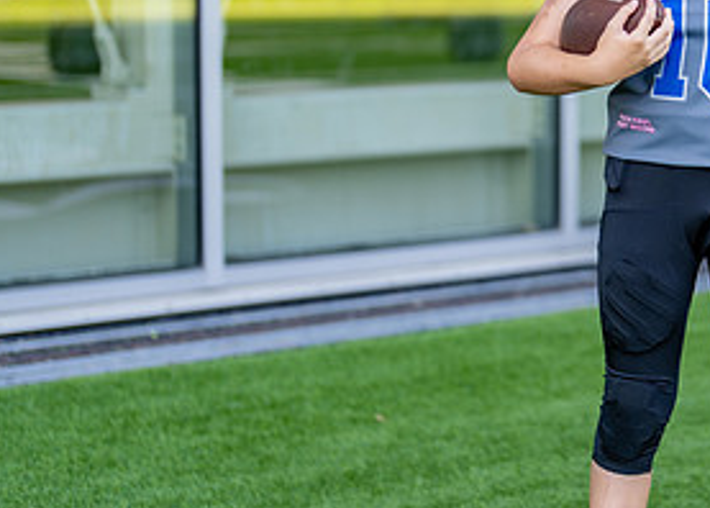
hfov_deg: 16.7
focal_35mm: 117
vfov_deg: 12.3
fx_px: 2360
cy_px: 155
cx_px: 728
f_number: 1.2
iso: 100
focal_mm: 50
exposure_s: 1/640
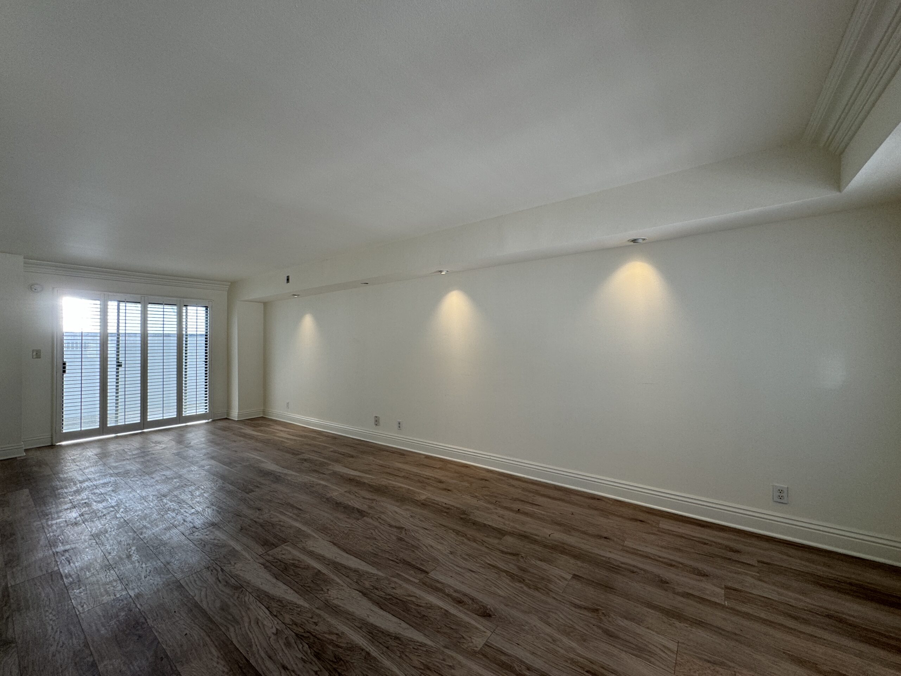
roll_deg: +0.1
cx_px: 450
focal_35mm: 14
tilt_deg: +0.4
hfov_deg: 102.1
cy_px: 338
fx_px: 364
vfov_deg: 85.7
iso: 64
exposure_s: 1/99
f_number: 2.2
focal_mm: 2.22
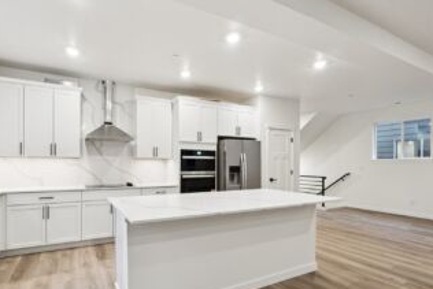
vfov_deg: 64.1
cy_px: 172
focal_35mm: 19
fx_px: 229
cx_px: 184
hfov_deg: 86.3
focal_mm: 10
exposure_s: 1/30
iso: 1600
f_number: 9
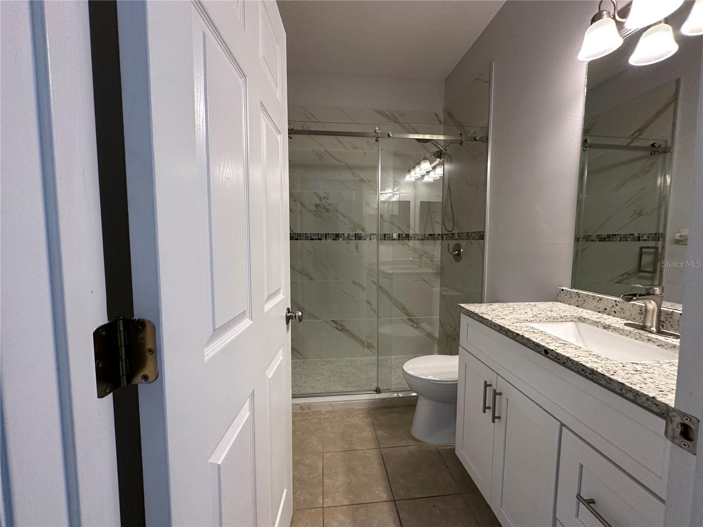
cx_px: 352
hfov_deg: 102.1
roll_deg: +0.0
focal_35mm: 14
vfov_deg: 85.7
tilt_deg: -3.8
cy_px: 264
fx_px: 284
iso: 250
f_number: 2.2
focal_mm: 2.22
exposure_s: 1/120
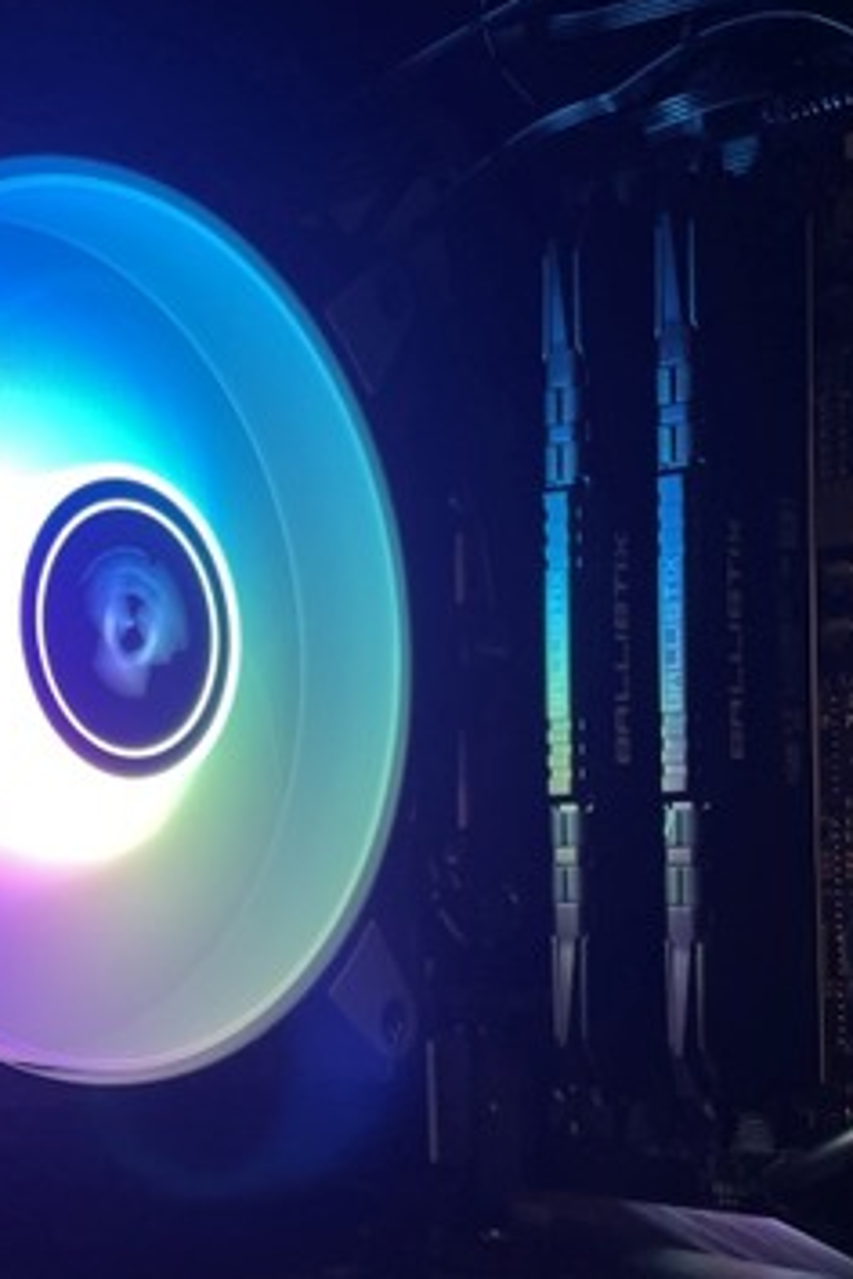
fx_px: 1955
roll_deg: +0.7
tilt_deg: +1.9
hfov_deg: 24.2
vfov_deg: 35.9
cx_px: 155
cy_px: 838
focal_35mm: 55
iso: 80
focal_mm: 4.2
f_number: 1.6
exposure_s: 1/60
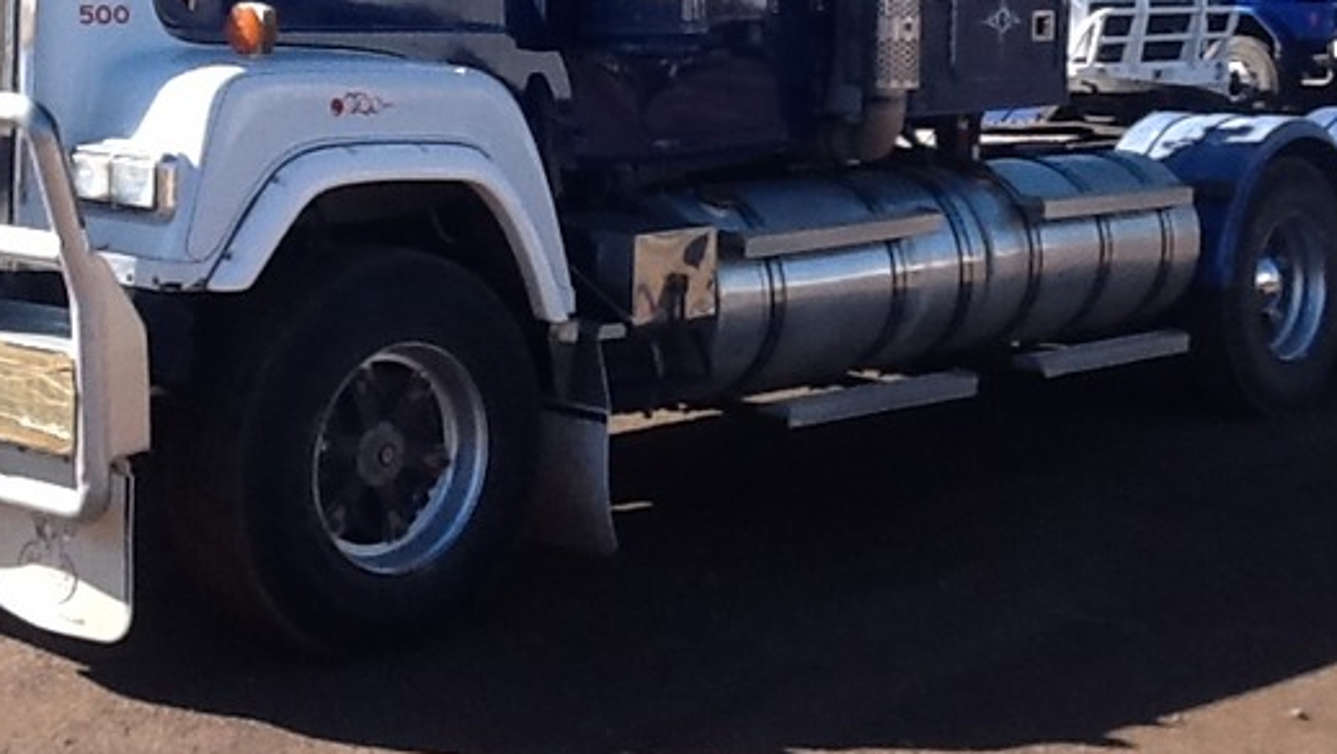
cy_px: 88
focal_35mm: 74
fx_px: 2625
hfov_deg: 28.6
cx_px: 586
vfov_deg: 16.2
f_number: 2.4
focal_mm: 2.03
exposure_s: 1/569
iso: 40
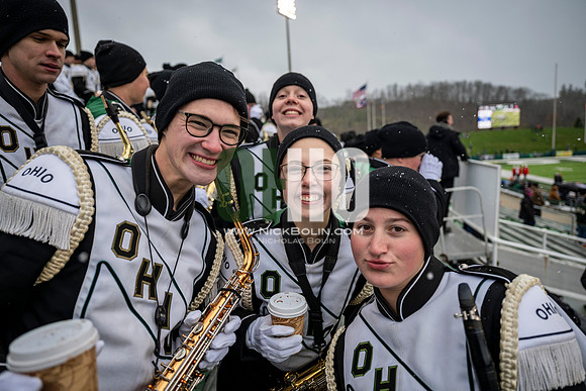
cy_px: 196
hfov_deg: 73.7
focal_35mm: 24
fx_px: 391
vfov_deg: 53.2
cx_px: 293
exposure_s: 1/500
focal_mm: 24
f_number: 2.8
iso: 160
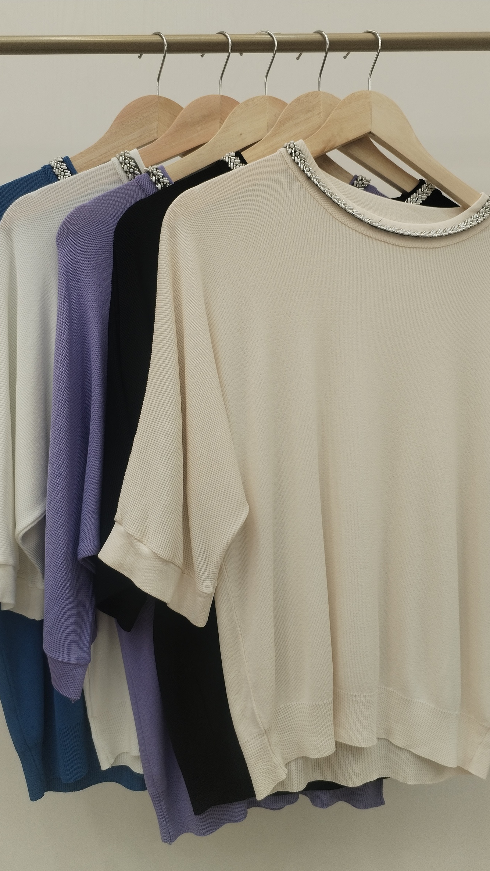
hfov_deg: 36.7
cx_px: 256
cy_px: 440
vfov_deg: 61.0
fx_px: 739
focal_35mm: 32
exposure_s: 1/100
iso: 143
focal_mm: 4.75
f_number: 1.8
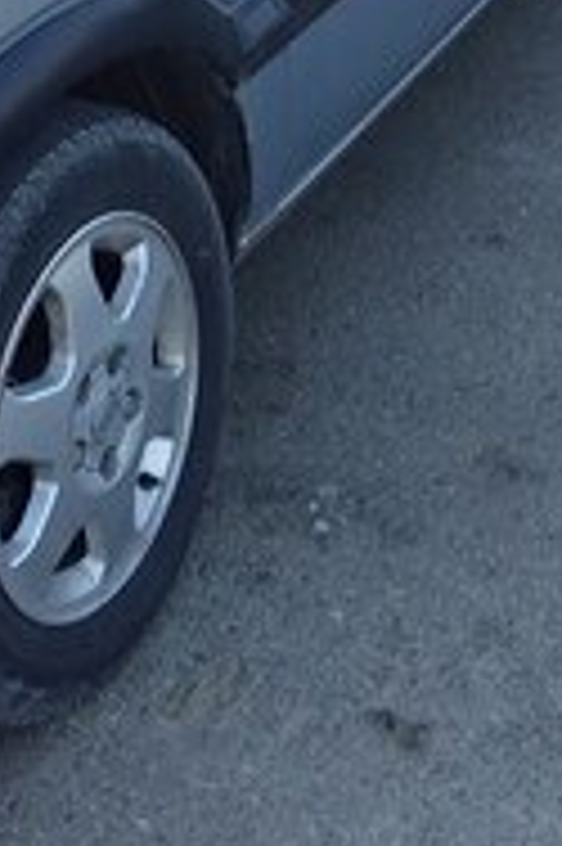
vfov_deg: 22.5
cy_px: -104
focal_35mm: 85
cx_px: 211
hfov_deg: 16.0
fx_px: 1994
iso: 40
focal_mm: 3.3
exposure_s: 1/212
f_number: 2.2
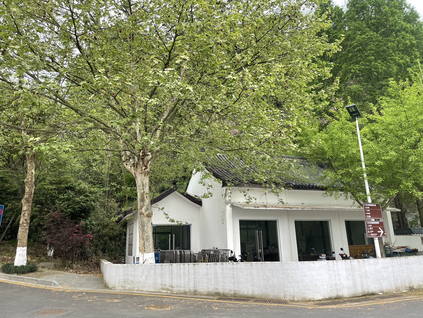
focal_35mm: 26
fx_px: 318
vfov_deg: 53.1
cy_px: 159
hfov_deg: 67.3
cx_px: 212
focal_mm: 4.2
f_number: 1.6
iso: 50
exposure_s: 1/121
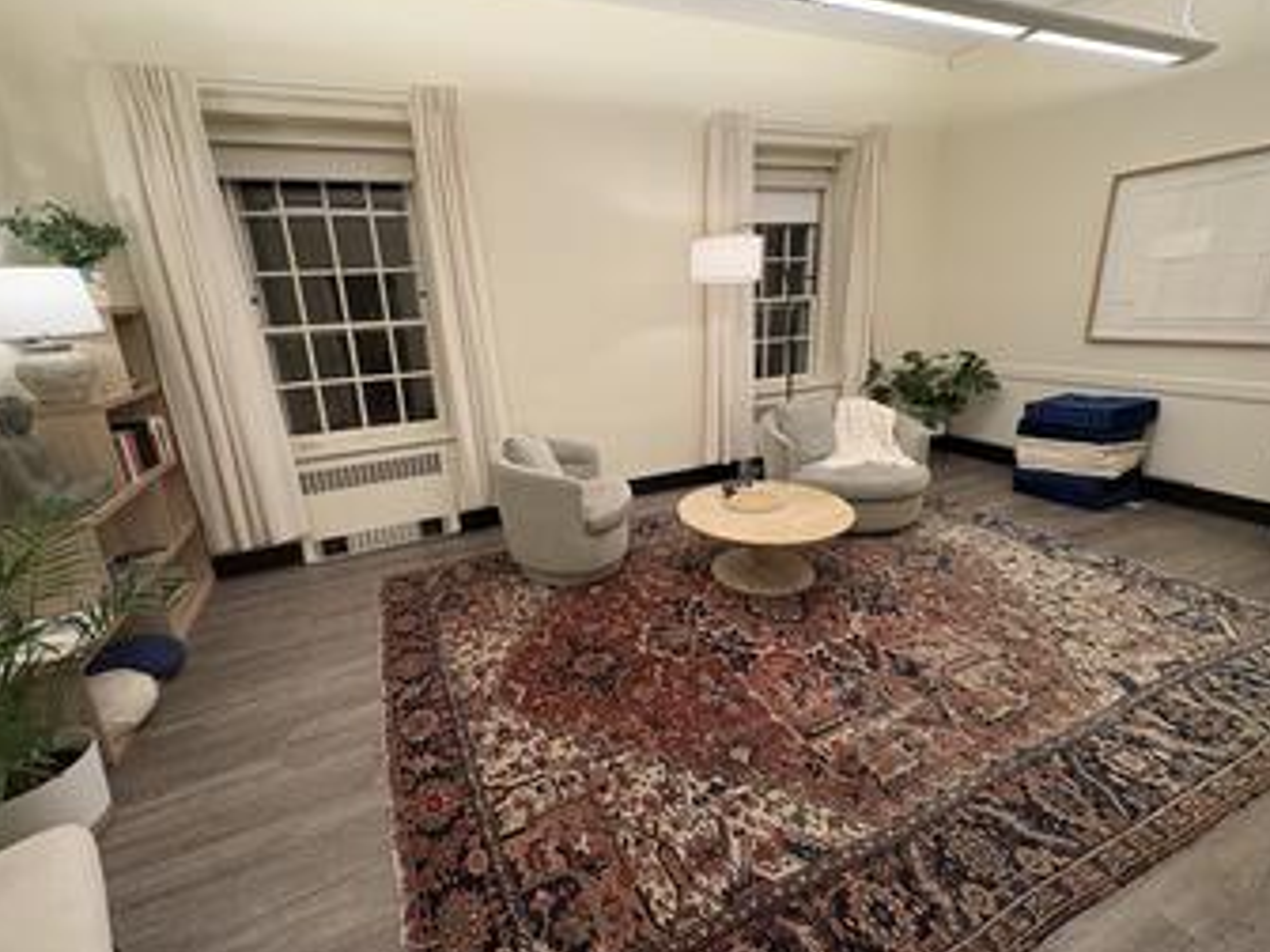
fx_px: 550
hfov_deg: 98.1
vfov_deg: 81.7
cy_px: 461
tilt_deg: -15.7
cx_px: 605
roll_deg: +3.3
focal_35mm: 15
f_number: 2.2
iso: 160
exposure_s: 1/120
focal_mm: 2.22
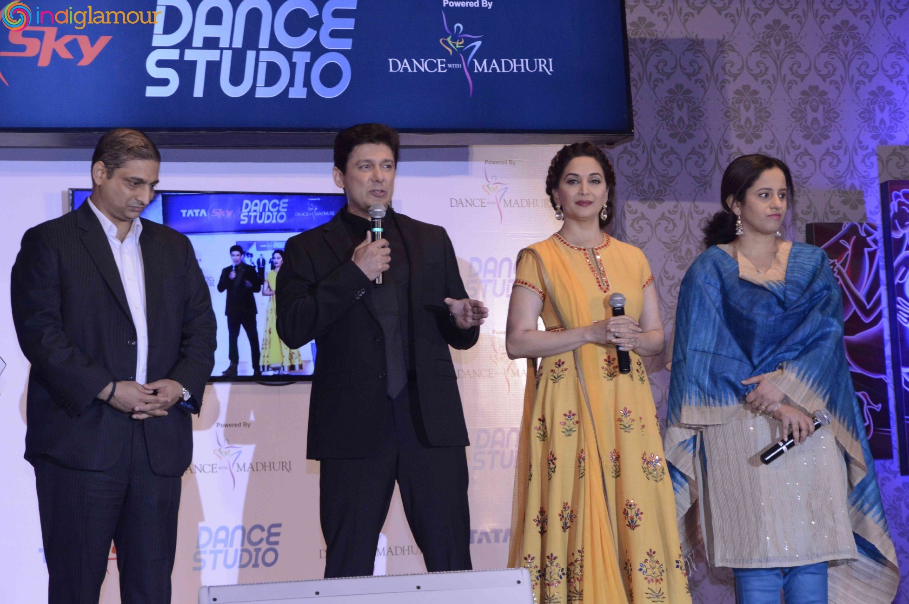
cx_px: 454
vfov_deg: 10.7
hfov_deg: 16.1
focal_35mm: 128
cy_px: 302
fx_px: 3217
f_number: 9
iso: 1600
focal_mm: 85
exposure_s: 1/200
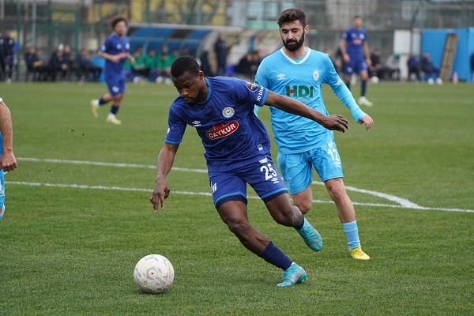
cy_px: 158
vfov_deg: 6.9
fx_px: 2633
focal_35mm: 200
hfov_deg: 10.3
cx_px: 237
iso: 2500
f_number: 5.6
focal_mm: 200
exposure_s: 1/2000
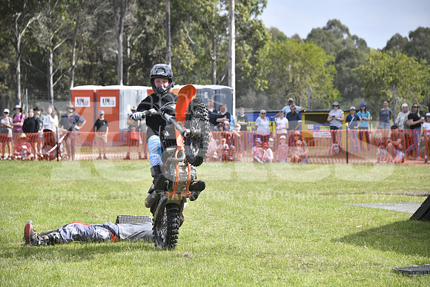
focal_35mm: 145
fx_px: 1732
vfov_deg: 9.5
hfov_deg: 14.2
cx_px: 215
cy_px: 144
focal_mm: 145
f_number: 5.6
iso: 720
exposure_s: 1/2000
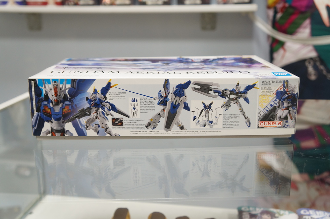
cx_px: 165
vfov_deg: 32.9
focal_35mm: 40
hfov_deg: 48.0
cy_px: 110
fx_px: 371
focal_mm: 27
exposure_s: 1/30
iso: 640
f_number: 4
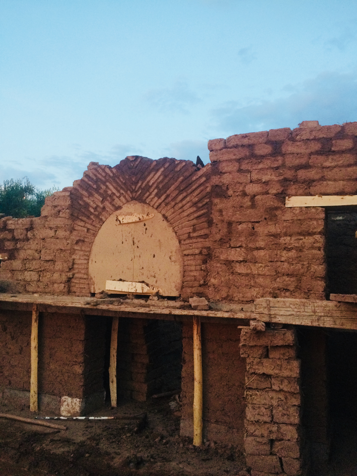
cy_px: 238
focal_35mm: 29
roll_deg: -0.5
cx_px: 178
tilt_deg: +0.5
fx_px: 399
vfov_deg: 61.7
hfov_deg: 48.2
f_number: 2.2
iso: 200
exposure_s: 1/33
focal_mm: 4.15
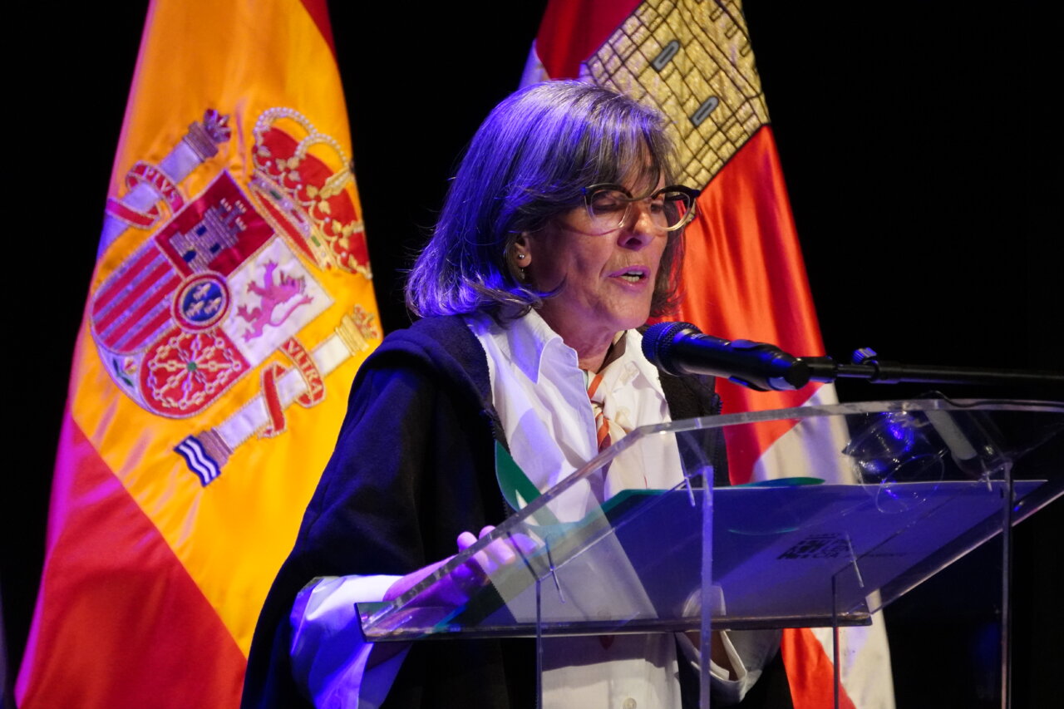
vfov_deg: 4.4
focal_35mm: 315
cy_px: 354
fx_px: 9308
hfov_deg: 6.5
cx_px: 532
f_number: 6.3
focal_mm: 210
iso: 6400
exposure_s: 1/160
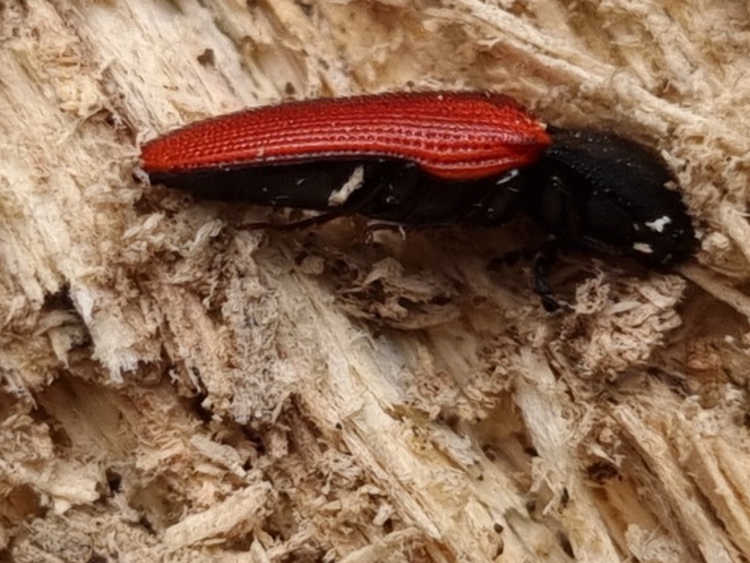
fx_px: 845
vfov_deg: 36.4
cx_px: 416
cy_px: 175
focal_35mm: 39
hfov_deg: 47.8
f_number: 1.8
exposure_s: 1/175
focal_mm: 5.4
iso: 50
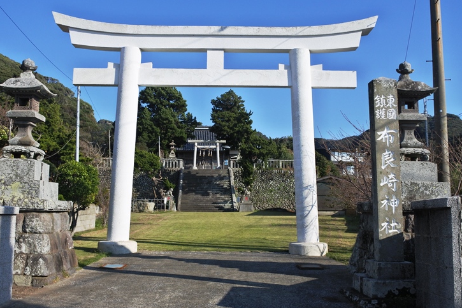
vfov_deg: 35.0
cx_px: 222
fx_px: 488
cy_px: 151
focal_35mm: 38
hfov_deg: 50.7
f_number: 4.5
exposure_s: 1/2000
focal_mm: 12.8
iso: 180
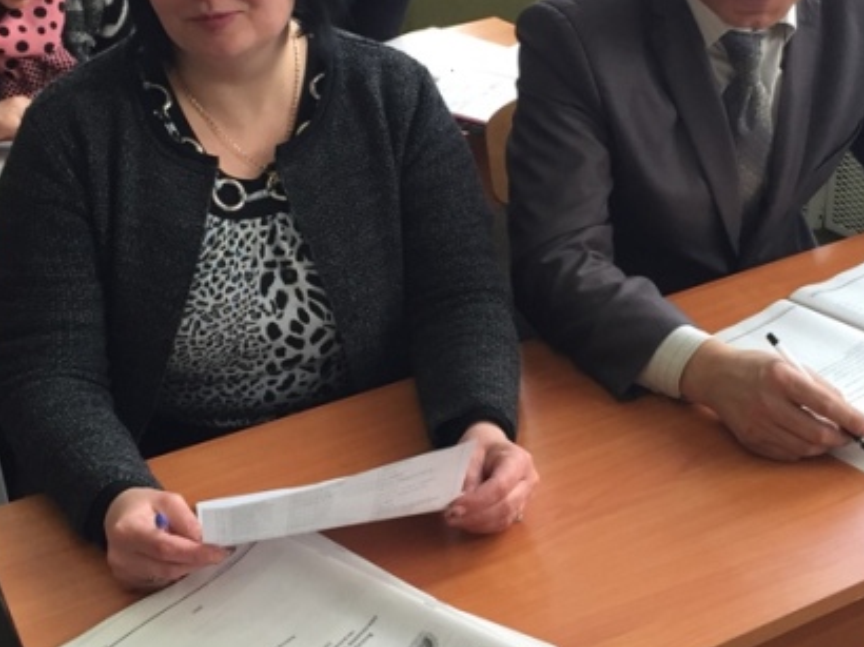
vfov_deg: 25.5
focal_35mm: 57
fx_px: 1422
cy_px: 215
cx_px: 488
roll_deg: +2.7
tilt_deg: -22.8
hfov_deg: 33.8
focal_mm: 4.15
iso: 40
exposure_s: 1/33
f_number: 2.2
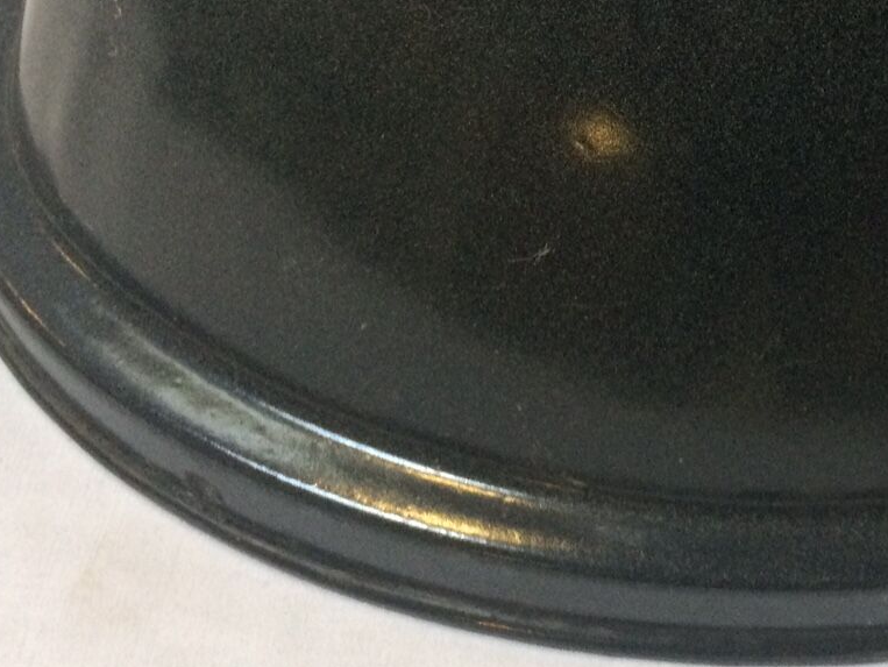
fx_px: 1591
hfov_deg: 30.4
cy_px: 90
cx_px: 712
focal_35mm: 62
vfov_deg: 23.2
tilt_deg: -48.5
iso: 200
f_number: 2.2
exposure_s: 1/33
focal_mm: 4.15
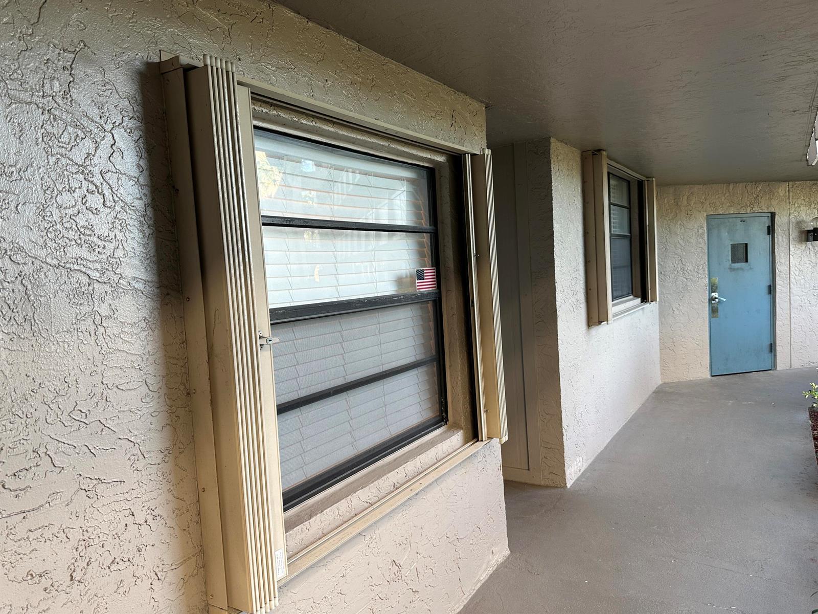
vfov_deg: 56.8
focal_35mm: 24
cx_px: 409
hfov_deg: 71.6
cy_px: 307
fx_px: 567
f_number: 1.78
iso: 125
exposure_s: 1/120
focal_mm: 6.86
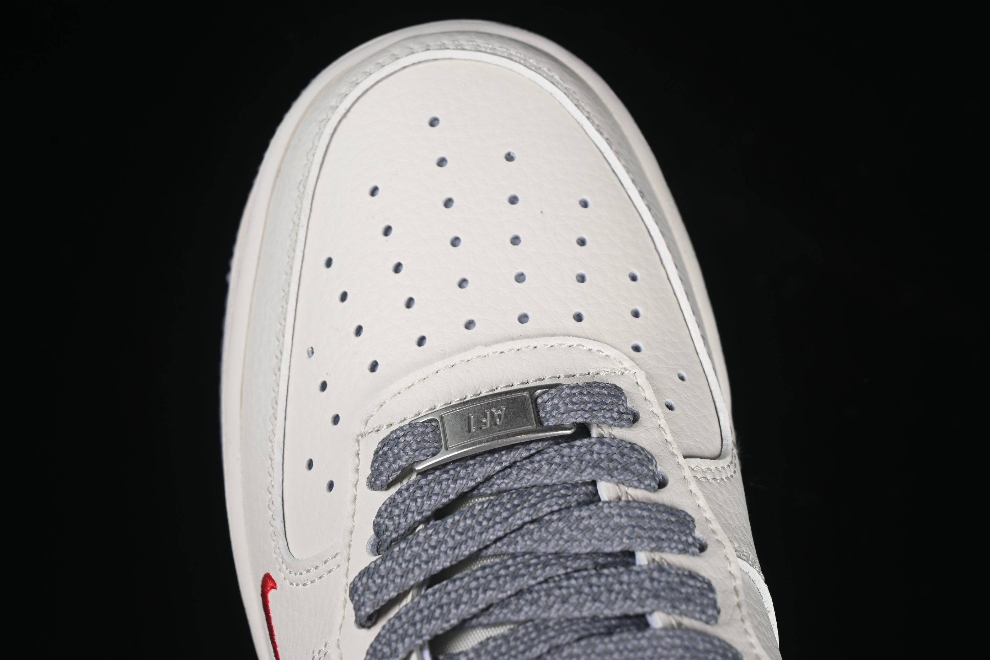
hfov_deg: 27.0
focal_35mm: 75
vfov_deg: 18.2
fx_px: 2062
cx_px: 495
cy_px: 330
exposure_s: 1/80
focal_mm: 50
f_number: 7.1
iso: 160
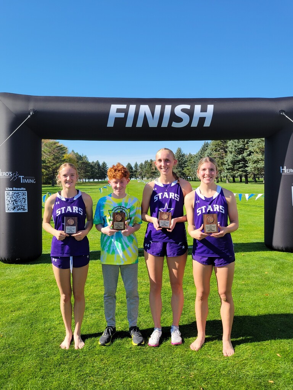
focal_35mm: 26
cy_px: 195
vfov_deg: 67.3
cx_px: 146
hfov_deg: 53.1
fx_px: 293
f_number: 1.8
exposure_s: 1/1690
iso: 40
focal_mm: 5.4
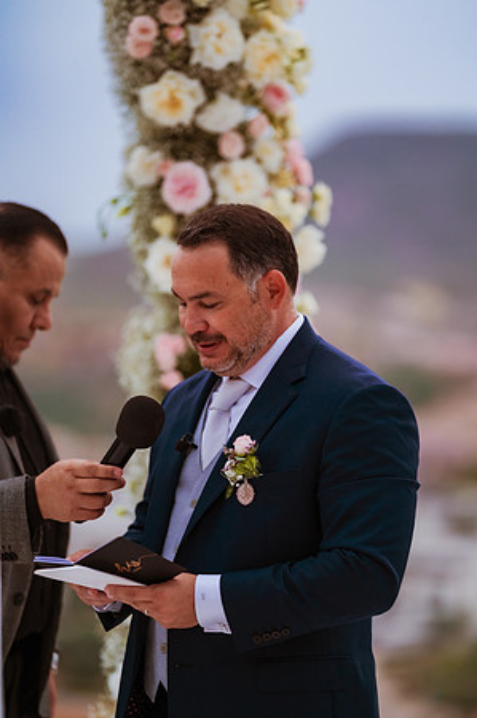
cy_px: 359
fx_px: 2689
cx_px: 238
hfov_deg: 10.1
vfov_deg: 15.2
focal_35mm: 135
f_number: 1.8
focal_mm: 135
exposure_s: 1/1250
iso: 800
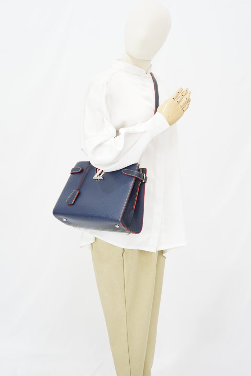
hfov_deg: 27.0
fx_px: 523
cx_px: 126
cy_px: 188
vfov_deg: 39.6
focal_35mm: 50
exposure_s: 1/6
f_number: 6.3
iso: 640
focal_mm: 50
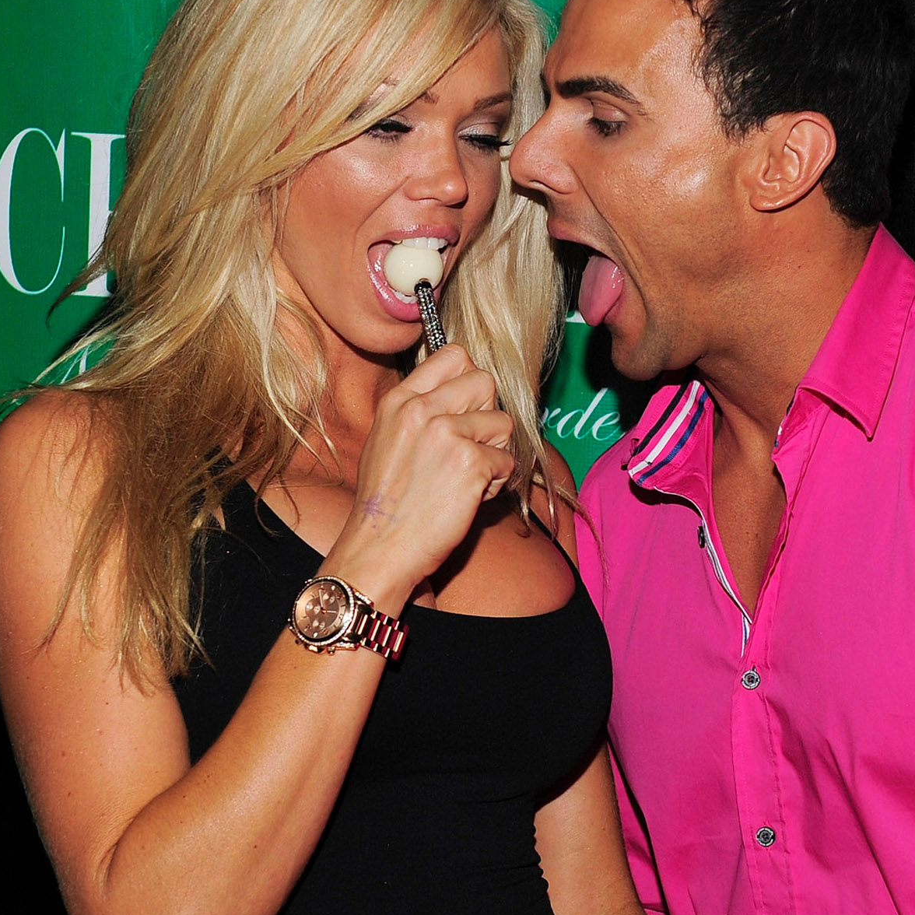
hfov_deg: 16.7
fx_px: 3110
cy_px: 469
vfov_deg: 16.7
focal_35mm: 104
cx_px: 565
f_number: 5.6
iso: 400
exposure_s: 1/125
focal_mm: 48
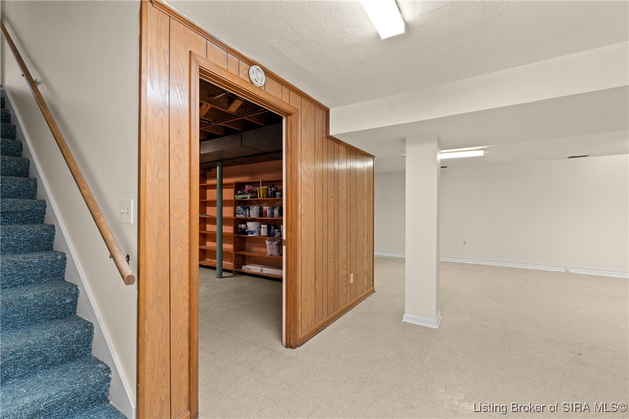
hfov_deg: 100.4
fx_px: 262
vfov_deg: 77.3
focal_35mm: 15
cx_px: 314
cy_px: 210
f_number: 9
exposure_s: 1/1.67
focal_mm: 10
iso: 400
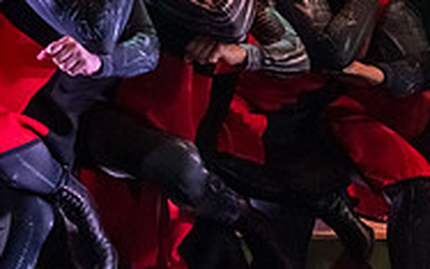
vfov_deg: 7.8
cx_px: 554
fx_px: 1969
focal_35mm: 168
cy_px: 8
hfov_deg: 12.1
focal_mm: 35
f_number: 3.2
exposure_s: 1/250
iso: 4000
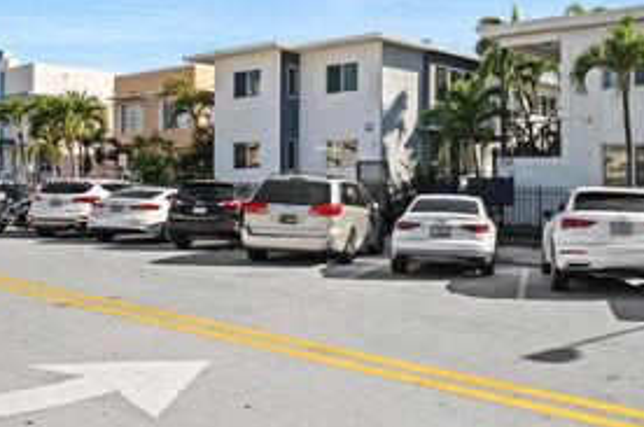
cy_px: 180
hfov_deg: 48.4
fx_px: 679
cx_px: 499
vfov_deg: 34.9
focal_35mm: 38
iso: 200
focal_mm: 21
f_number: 8
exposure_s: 1/640
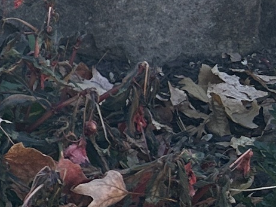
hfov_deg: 9.0
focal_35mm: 173
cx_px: -592
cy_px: 25
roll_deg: +0.2
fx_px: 1379
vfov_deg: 8.5
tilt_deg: -25.7
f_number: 1.5
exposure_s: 1/536
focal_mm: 5.7
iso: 50
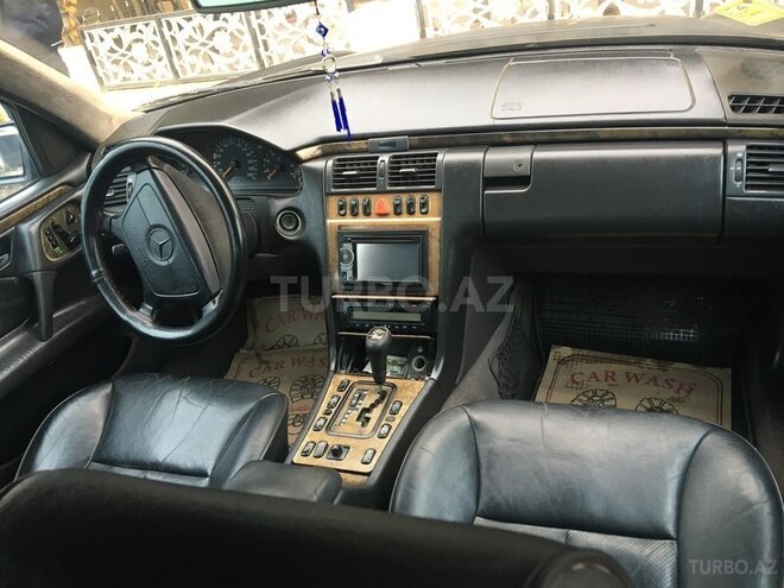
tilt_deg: -30.0
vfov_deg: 48.2
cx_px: 392
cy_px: 294
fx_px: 657
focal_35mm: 29
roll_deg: +11.9
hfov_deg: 61.7
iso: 64
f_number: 2.2
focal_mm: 4.15
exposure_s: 1/33
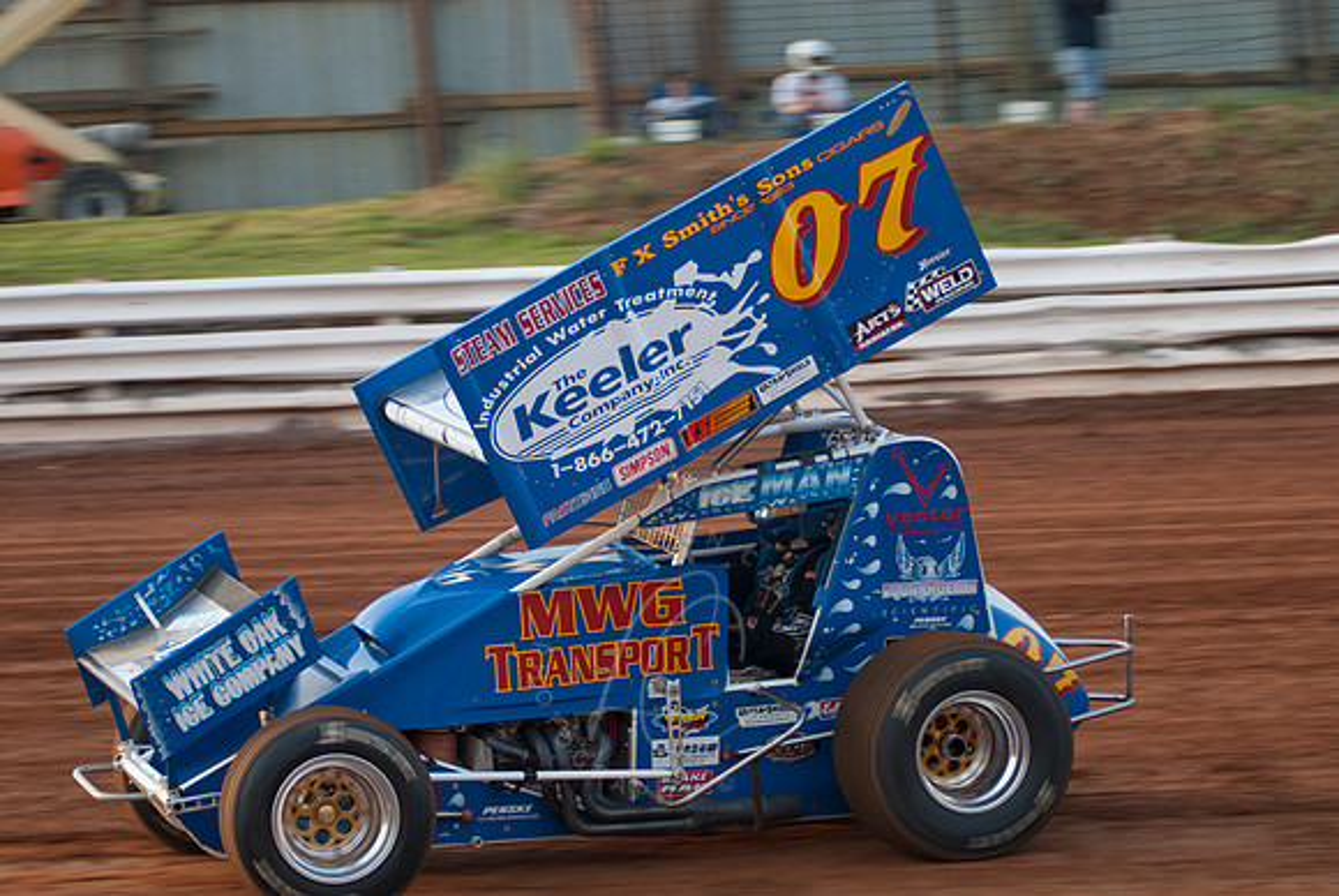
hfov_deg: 17.0
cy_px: 448
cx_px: 670
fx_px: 4468
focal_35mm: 120
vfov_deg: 11.4
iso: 250
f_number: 2.8
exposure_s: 1/500
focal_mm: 80
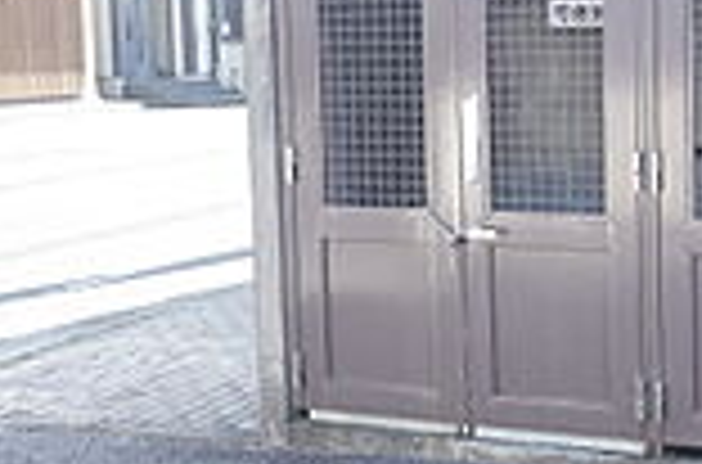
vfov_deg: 19.6
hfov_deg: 28.2
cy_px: 169
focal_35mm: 69
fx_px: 1341
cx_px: 639
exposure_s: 1/1000
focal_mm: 16
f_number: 5.6
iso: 2500
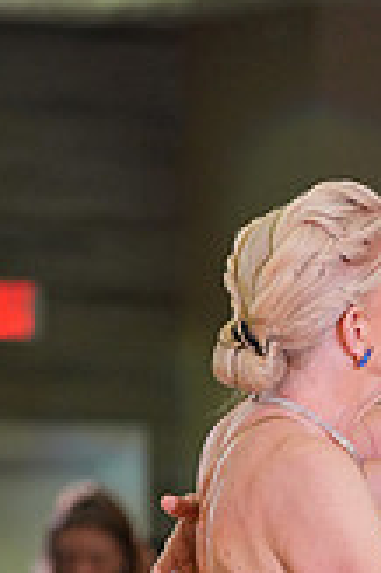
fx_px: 8288
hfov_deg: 2.6
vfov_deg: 3.9
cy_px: 880
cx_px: 516
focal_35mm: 521
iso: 2000
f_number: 4
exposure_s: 1/400
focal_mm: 147
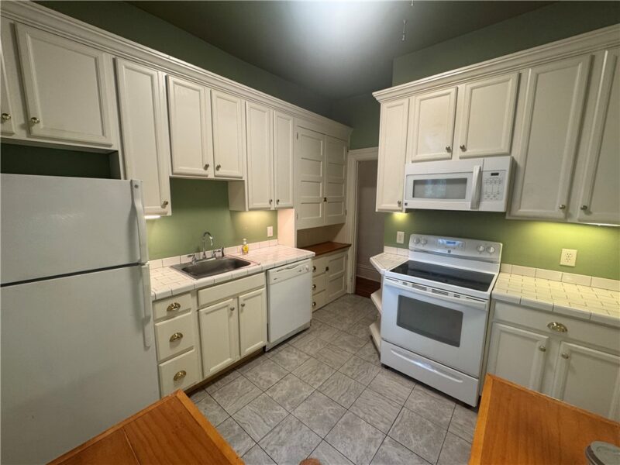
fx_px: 251
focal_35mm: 14
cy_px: 232
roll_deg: -0.1
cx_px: 310
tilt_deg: -8.8
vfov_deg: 85.7
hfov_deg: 102.1
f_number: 2.2
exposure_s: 1/60
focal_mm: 2.22
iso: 160
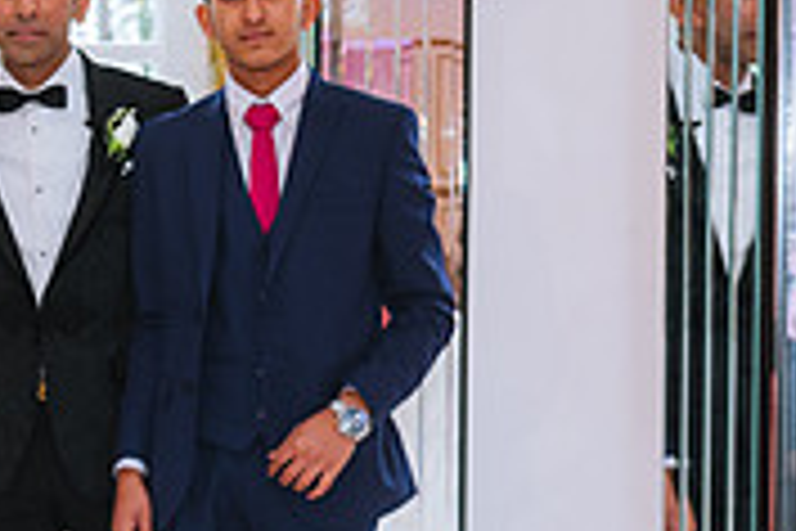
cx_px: -135
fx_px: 2100
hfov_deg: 20.2
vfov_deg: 14.4
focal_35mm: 95
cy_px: 349
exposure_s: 1/200
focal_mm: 29
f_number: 2.8
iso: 800
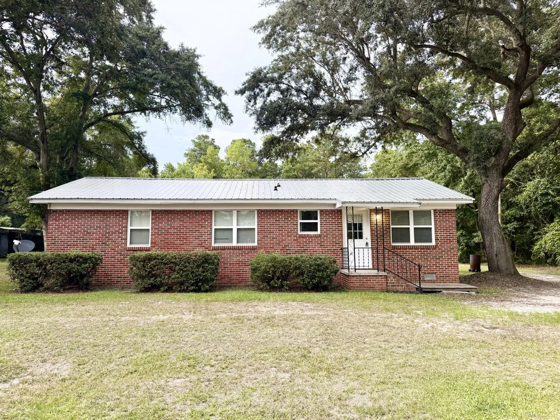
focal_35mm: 24
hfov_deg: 71.6
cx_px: 280
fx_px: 388
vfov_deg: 56.8
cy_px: 210
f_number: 1.78
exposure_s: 1/131
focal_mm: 6.76
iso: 160
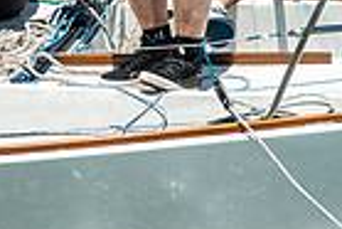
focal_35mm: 834
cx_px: 153
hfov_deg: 2.5
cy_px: -129
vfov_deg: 1.7
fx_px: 7931
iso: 320
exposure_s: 1/3200
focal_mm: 200
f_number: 5
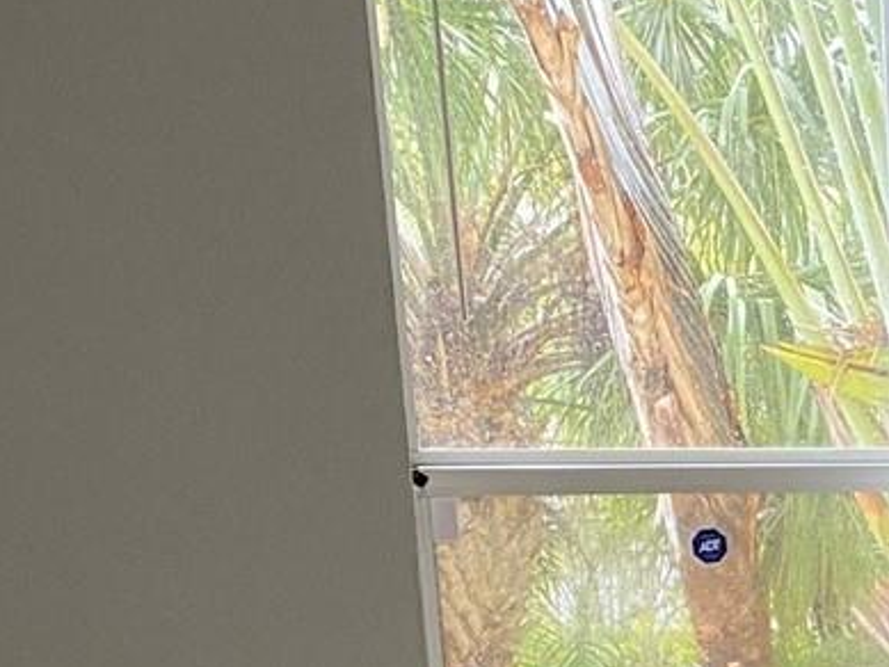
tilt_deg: -17.4
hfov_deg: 15.2
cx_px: 1732
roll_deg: -2.4
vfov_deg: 12.8
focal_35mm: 107
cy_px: 1119
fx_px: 2749
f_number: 1.8
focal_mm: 4.25
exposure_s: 1/60
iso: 125
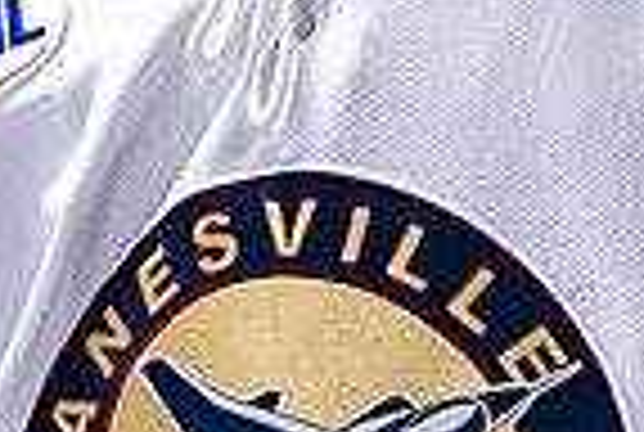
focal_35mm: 1574
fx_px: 28216
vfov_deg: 0.9
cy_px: -358
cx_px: 445
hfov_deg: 1.3
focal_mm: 195
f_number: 3.5
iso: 2000
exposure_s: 1/800
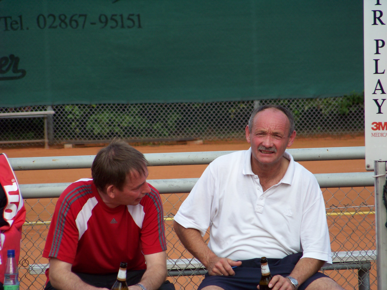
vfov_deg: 3.4
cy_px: 145
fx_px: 4830
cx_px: 194
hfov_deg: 4.6
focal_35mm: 432
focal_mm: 70.2
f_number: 4.8
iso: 66
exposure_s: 1/200
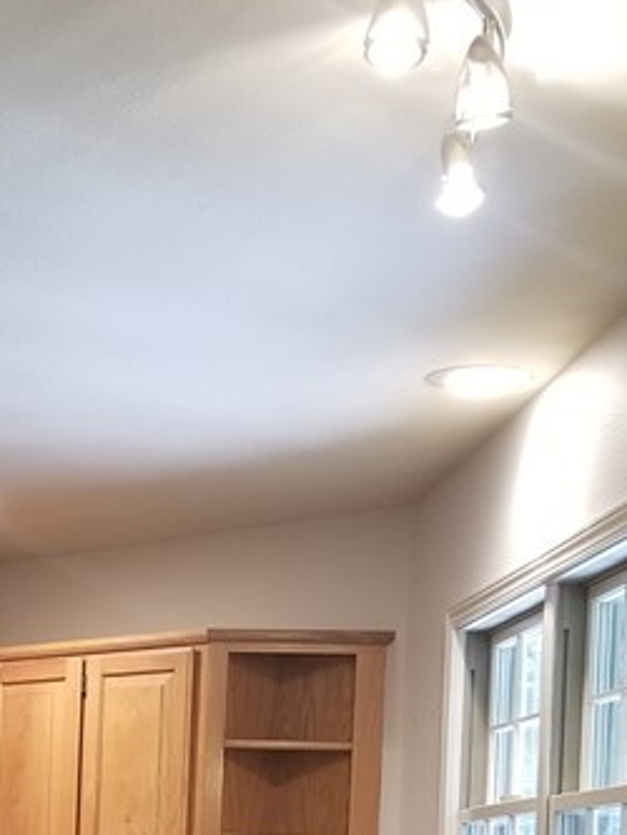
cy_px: 935
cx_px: -83
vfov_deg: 22.9
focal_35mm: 80
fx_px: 1931
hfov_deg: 17.7
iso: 200
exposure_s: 1/30
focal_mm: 4.3
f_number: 1.7
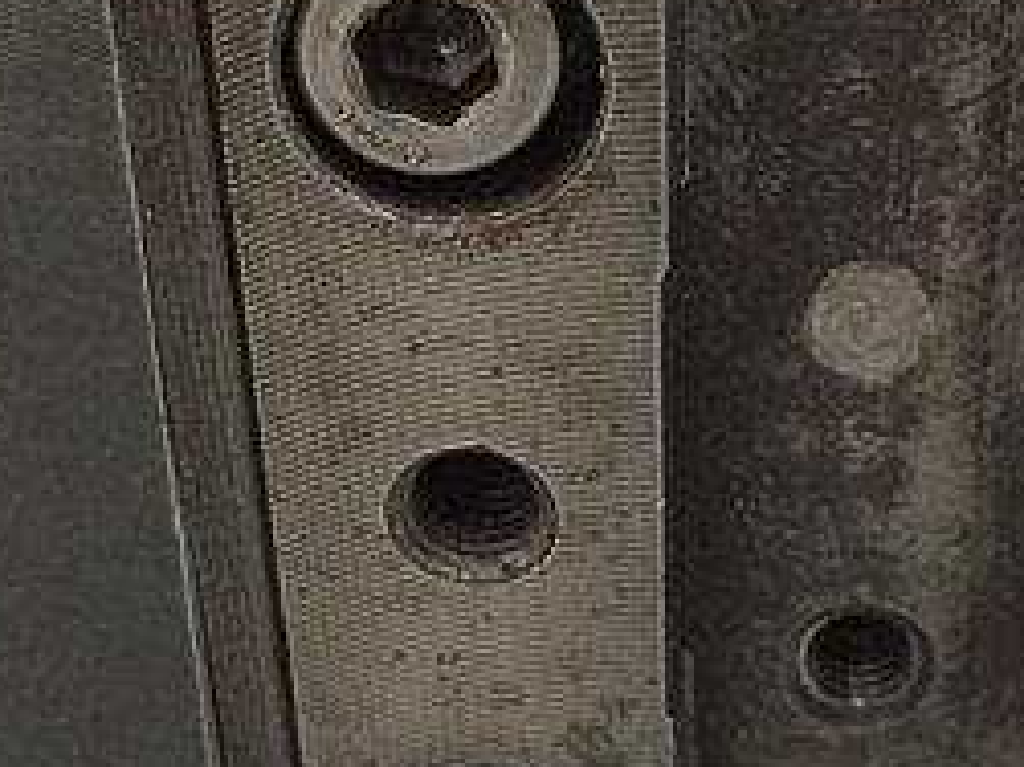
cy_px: 330
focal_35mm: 74
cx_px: 661
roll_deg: +0.7
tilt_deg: -28.9
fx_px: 2188
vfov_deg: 19.9
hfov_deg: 26.2
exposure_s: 1/30
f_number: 2.2
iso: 125
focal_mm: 4.15
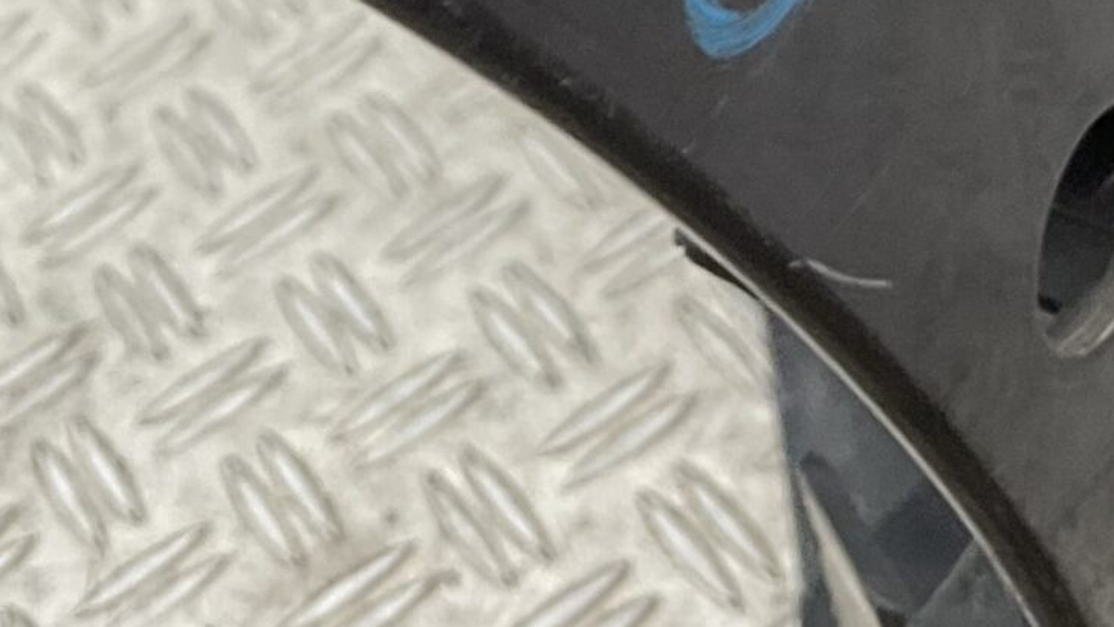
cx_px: -162
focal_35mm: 111
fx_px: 3279
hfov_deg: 18.4
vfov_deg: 9.8
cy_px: -814
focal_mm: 3
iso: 50
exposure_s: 1/100
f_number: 1.8
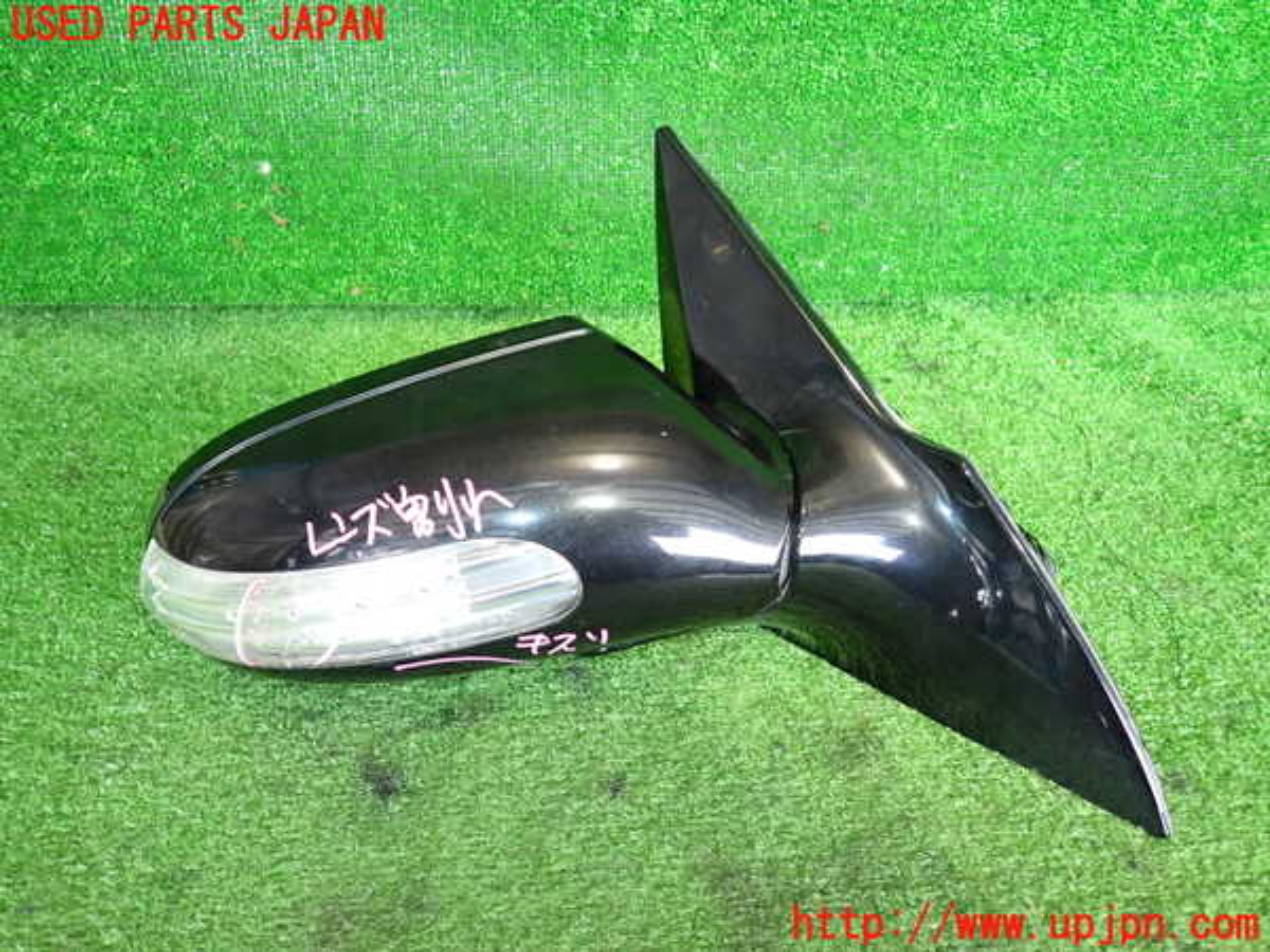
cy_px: 476
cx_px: 635
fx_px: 917
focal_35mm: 25
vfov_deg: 54.9
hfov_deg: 69.4
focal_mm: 4.5
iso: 320
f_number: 2
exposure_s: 1/30
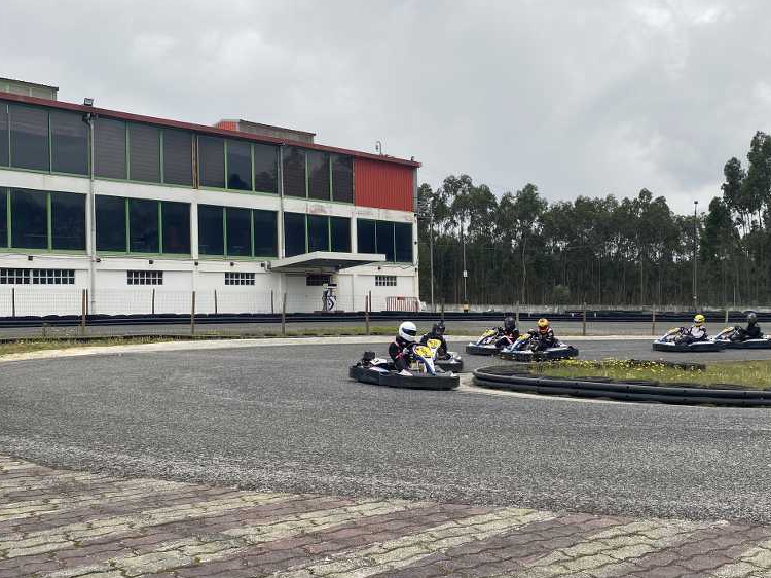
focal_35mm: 37
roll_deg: +1.1
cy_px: 311
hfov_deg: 49.7
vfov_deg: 38.6
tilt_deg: -1.9
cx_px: 475
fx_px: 824
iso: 32
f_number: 1.8
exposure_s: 1/1157
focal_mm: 4.25
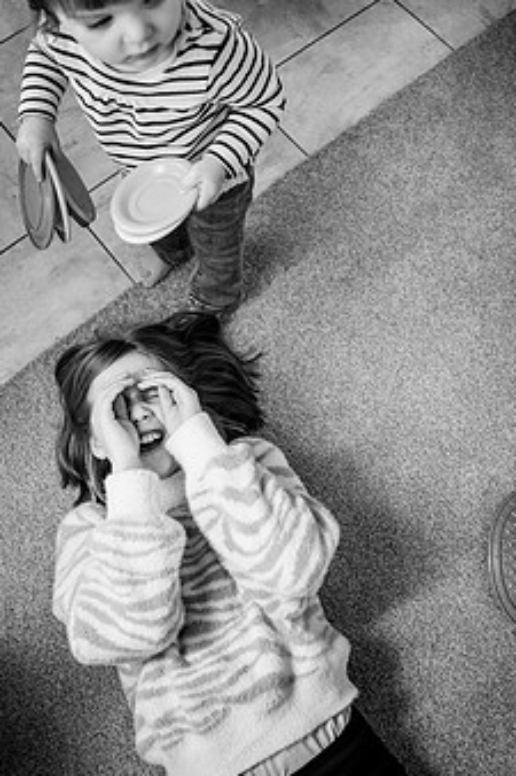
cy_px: 328
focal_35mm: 32
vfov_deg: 58.5
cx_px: 209
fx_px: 689
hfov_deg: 40.9
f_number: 2.8
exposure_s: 1/250
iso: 1250
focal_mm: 24
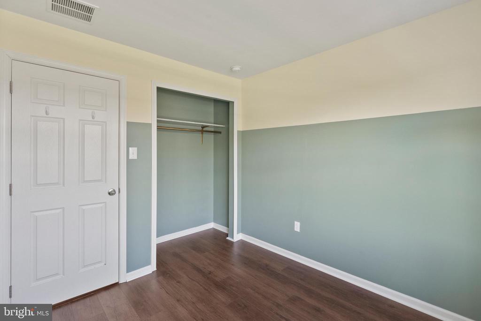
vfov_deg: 73.8
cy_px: 160
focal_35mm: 16
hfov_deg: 96.7
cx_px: 240
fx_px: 214
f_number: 9
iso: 2500
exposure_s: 1/3
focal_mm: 16
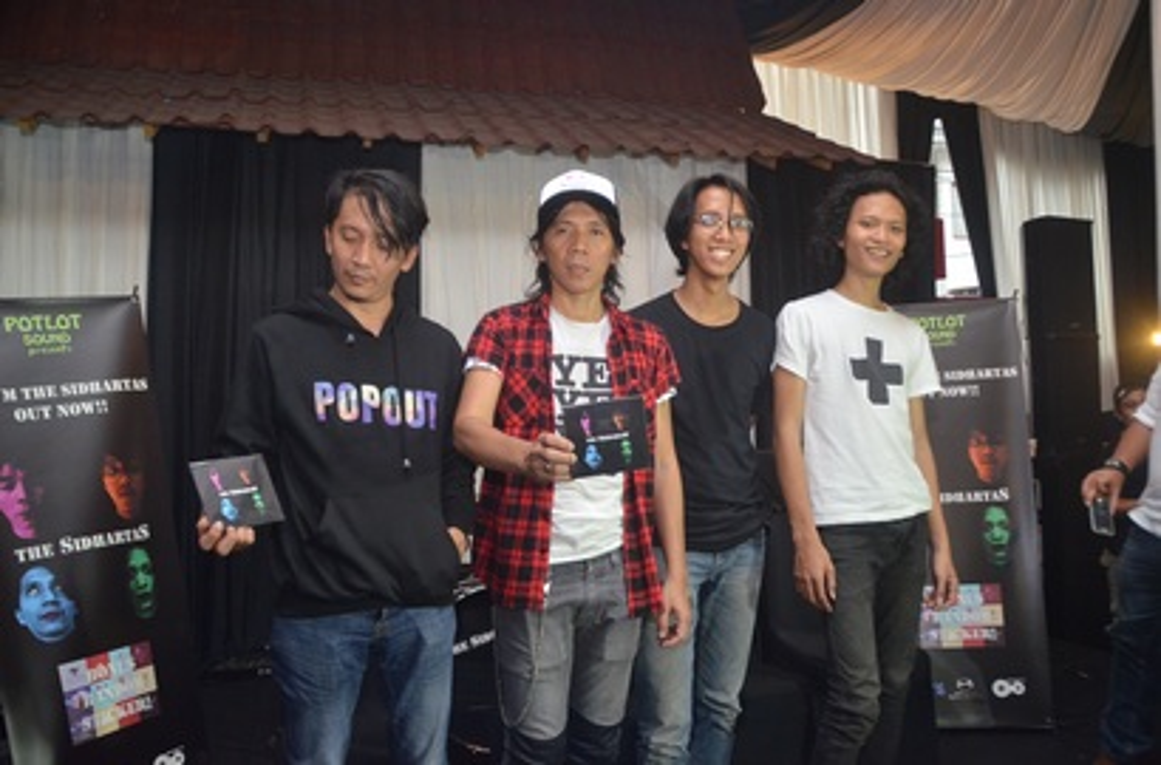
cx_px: 580
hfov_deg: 57.4
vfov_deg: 39.7
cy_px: 382
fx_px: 1060
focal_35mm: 33
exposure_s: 1/90
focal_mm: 22
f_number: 3.5
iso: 1250
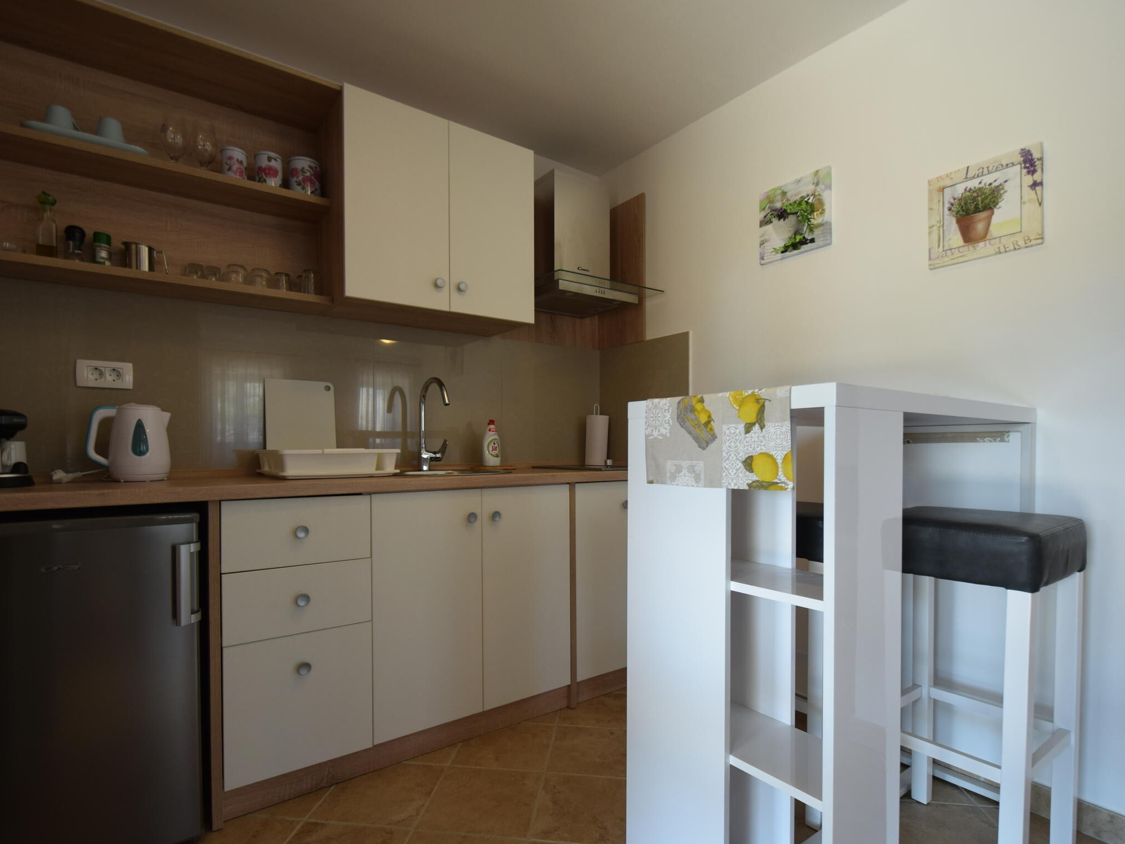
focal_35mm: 17
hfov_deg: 91.0
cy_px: 436
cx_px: 541
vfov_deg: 74.7
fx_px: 552
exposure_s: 1/60
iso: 400
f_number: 4
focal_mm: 10
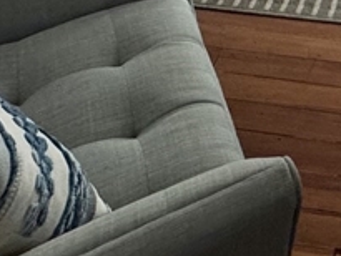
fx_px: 690
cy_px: -306
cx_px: 403
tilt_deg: -15.9
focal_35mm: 70
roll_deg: -1.8
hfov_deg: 25.2
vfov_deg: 15.3
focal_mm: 2.22
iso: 250
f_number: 2.2
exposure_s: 1/60
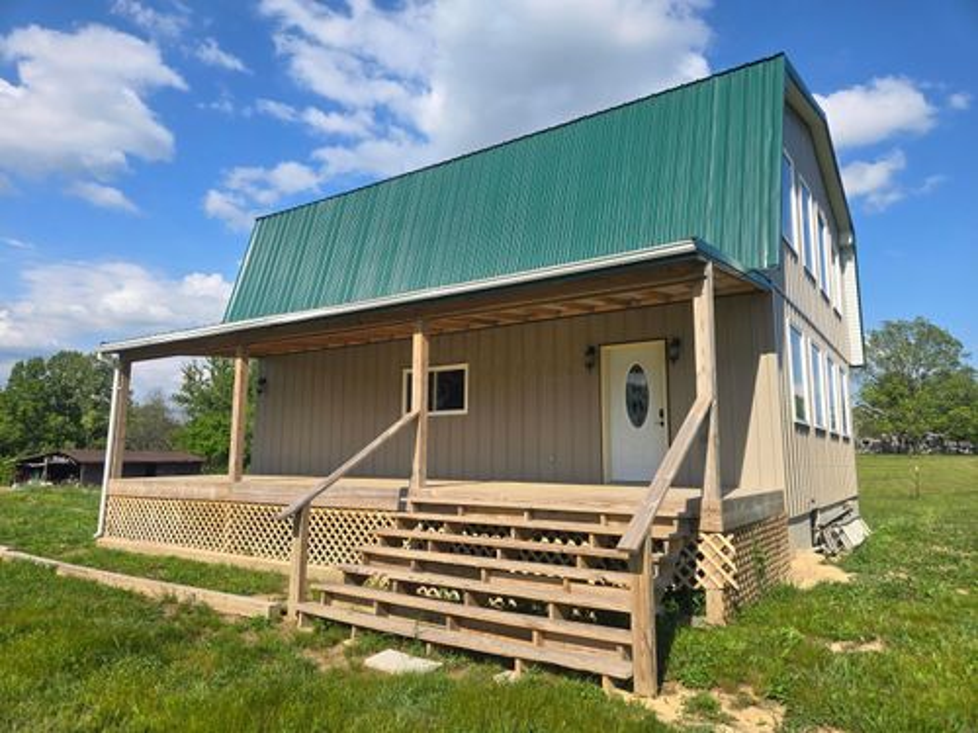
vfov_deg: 58.9
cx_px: 489
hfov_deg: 73.9
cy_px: 366
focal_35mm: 23
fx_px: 650
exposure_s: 1/1714
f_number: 1.8
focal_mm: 5.4
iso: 25
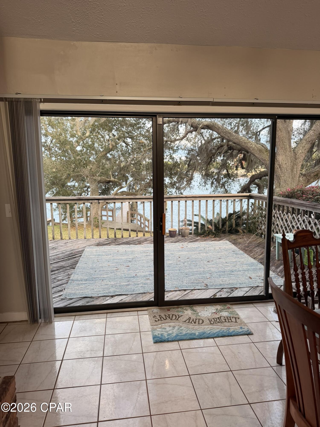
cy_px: 214
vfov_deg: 71.6
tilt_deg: -8.0
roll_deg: +0.2
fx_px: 296
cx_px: 160
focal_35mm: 24
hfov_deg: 56.8
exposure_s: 1/120
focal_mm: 6.76
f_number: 1.78
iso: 160
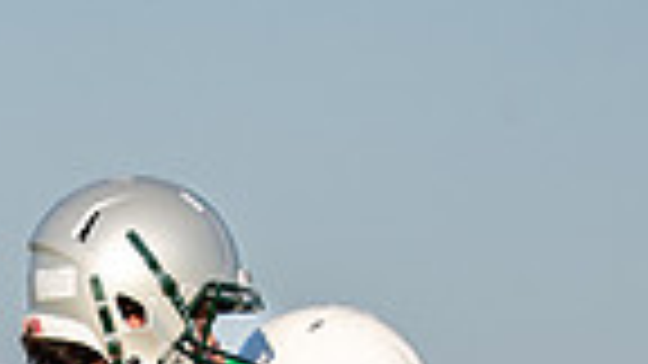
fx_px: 21547
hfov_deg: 1.7
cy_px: 1003
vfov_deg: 1.0
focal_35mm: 1254
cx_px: 90
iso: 200
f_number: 2.8
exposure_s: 1/4000
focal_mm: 200
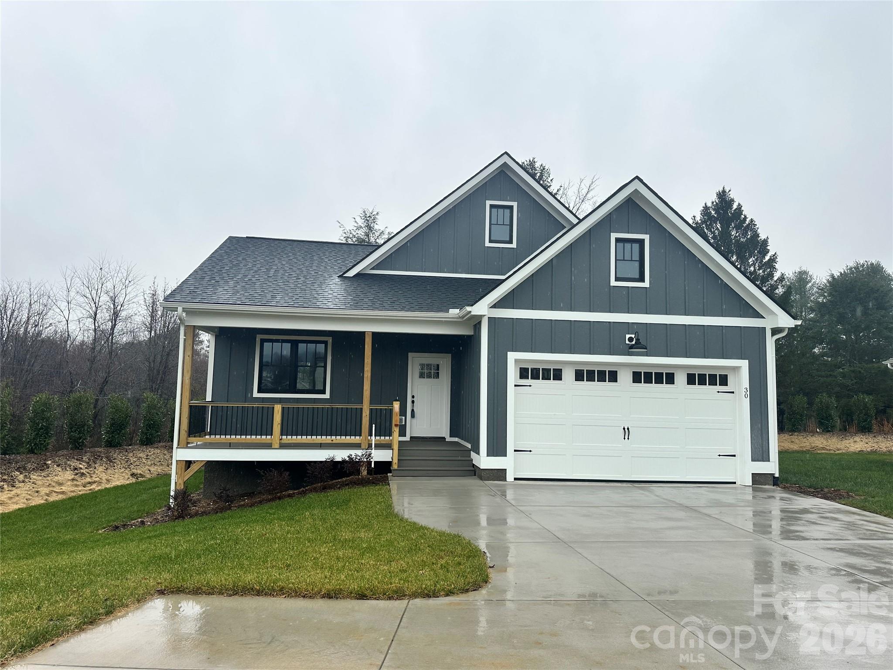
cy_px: 335
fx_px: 619
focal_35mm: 24
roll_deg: -1.2
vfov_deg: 56.8
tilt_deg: +5.6
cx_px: 446
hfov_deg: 71.6
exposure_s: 1/694
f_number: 1.78
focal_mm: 6.86
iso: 80
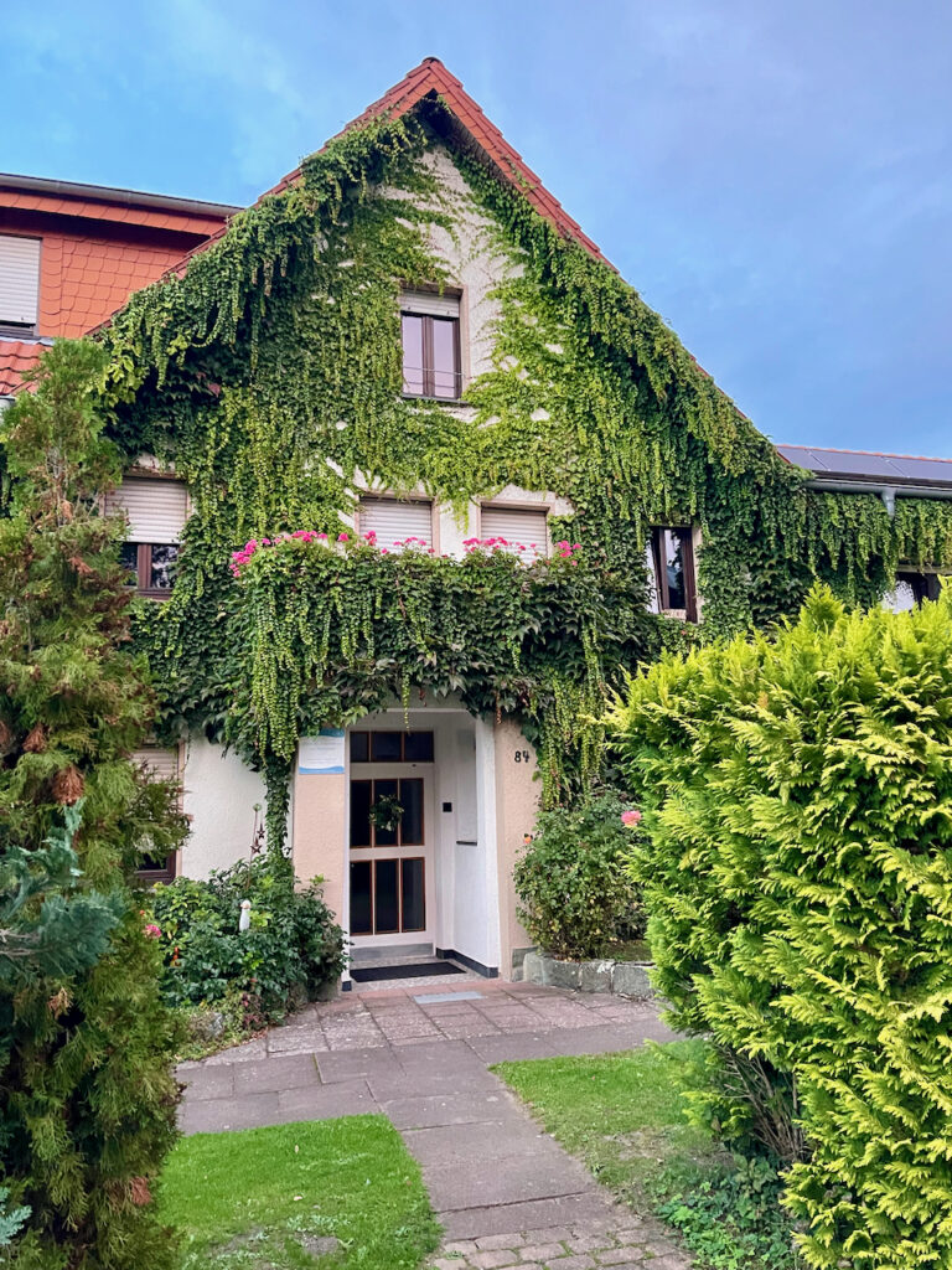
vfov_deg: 69.4
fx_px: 917
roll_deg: +1.8
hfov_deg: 54.9
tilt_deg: +9.0
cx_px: 476
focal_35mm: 25
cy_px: 635
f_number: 1.6
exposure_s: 1/60
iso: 500
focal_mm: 5.1
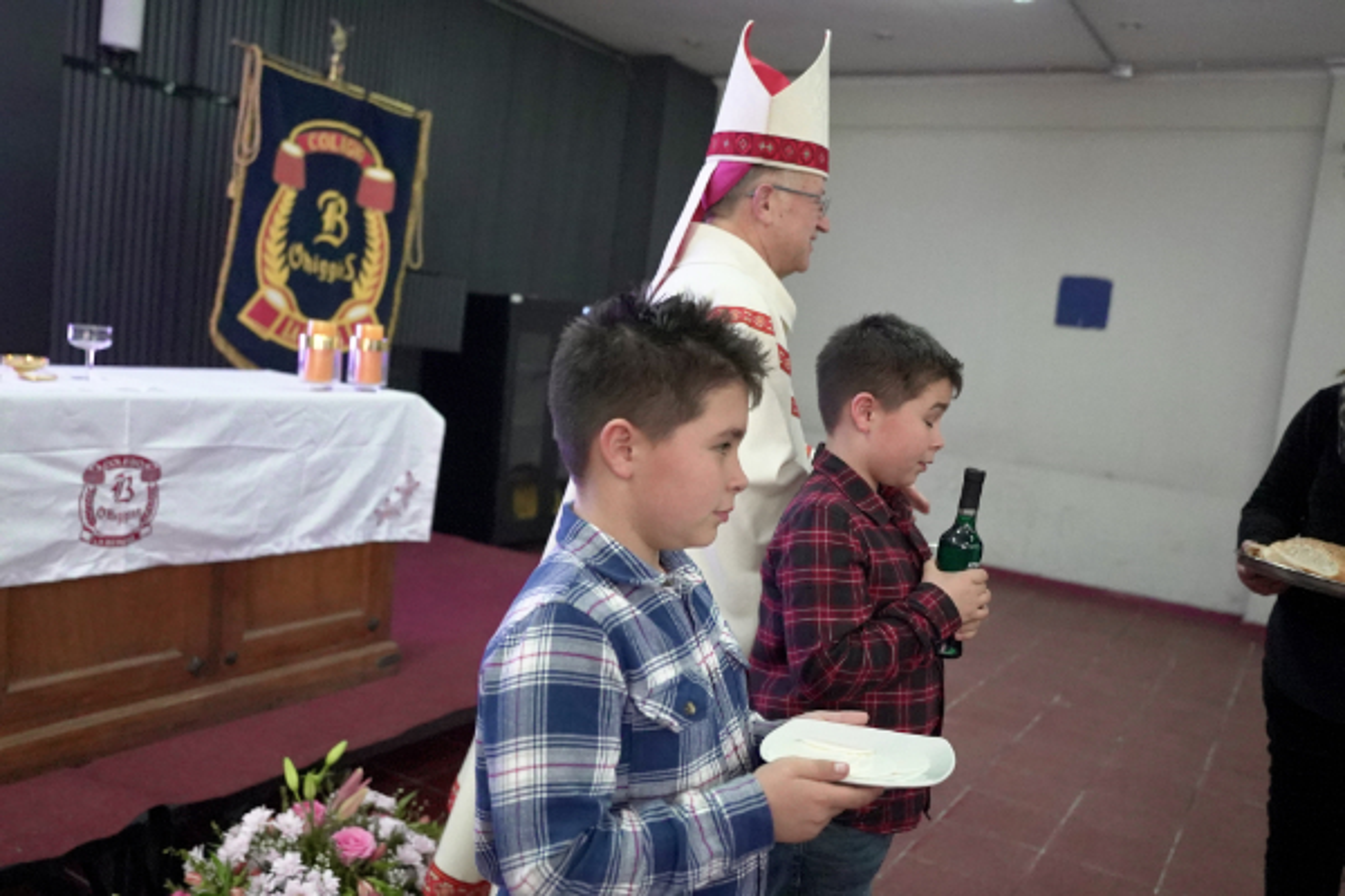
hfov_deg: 61.9
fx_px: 1121
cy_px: 448
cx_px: 672
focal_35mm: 30
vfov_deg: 43.6
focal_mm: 20
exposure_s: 1/800
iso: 8000
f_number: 1.8
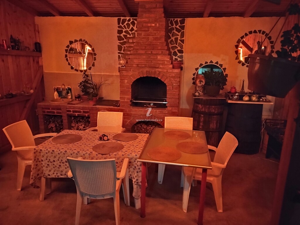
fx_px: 216
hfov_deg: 69.4
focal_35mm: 25
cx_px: 150
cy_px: 112
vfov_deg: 54.8
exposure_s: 1/8
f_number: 1.7
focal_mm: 4.71
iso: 17216
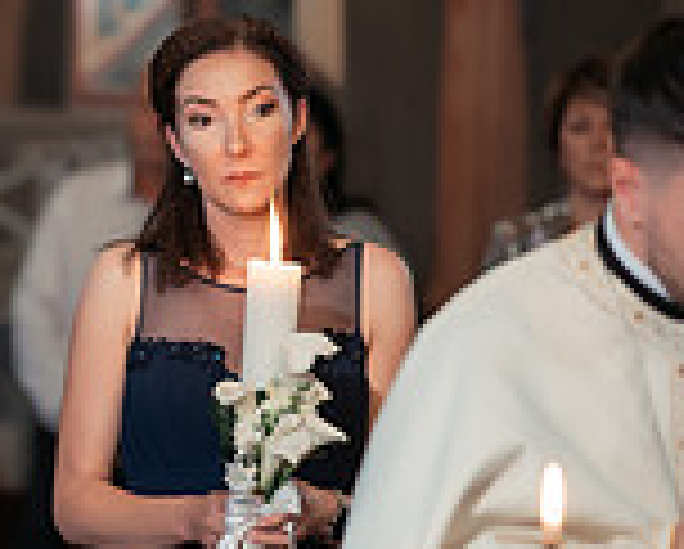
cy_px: 436
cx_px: -144
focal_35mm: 304
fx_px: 6162
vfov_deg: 5.1
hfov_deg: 6.3
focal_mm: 85
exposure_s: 1/200
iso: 1600
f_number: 1.8
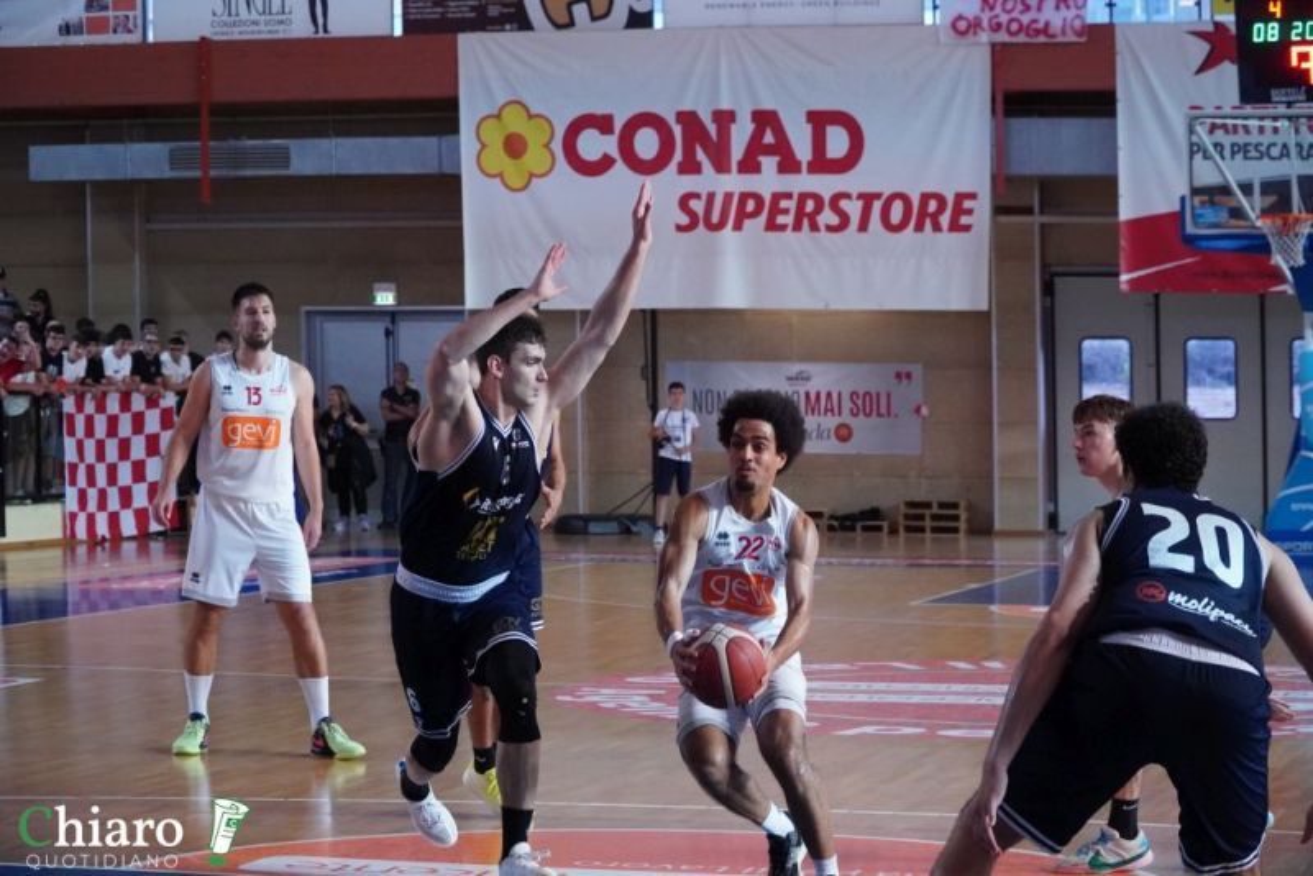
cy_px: 438
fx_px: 3338
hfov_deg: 22.3
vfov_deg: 15.0
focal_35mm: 92
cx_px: 656
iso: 5000
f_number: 5
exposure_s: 1/800
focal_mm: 61
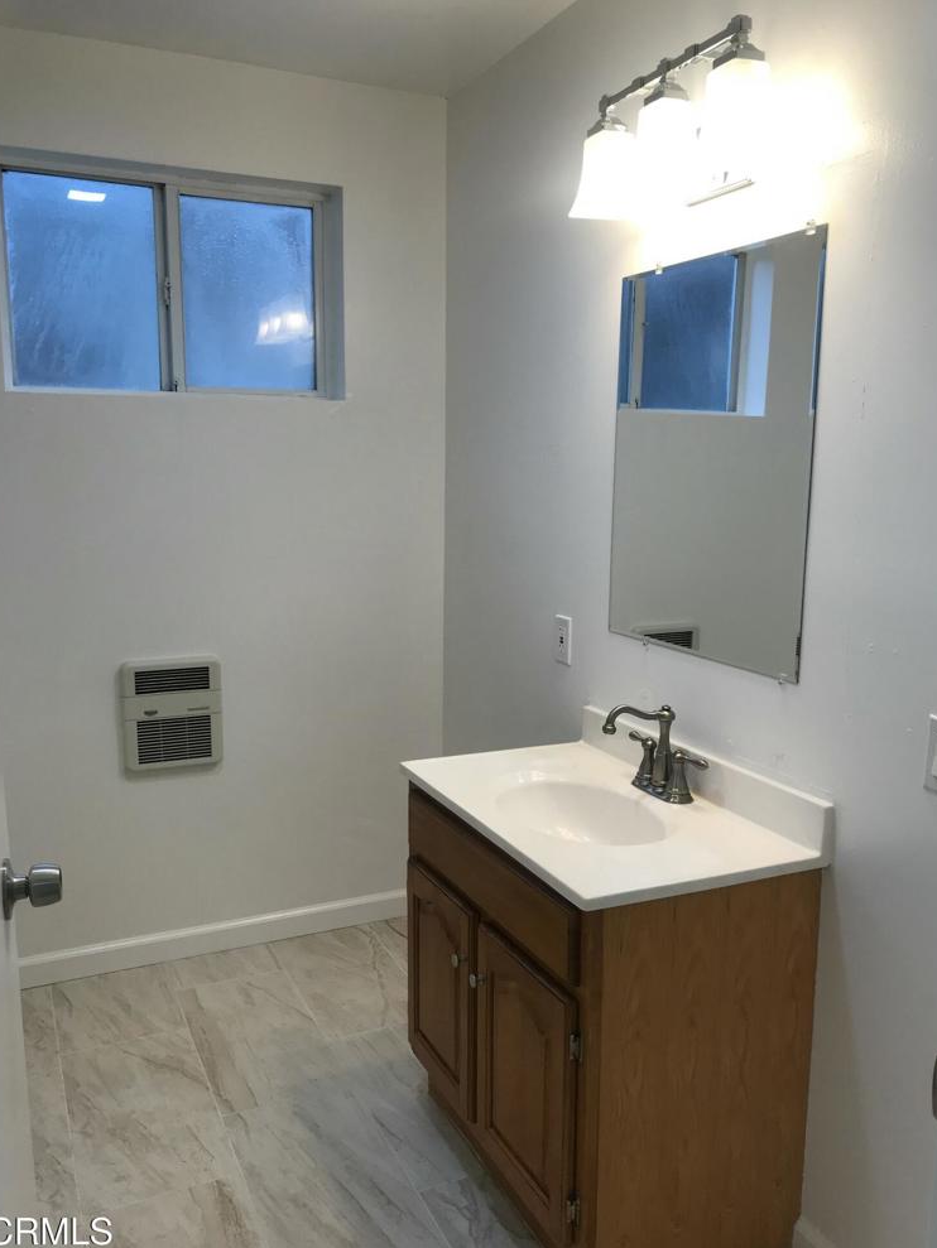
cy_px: 645
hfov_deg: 48.2
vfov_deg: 61.6
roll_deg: -0.2
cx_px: 468
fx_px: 1046
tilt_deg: -8.5
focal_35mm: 29
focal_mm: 3.99
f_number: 1.8
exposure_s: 1/120
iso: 40
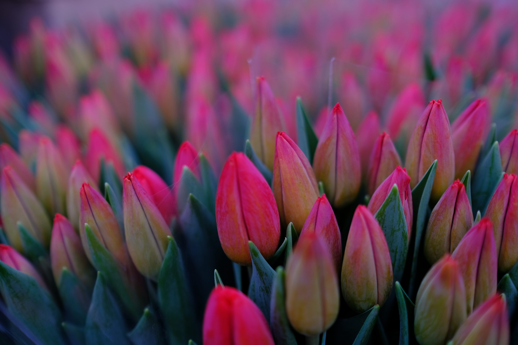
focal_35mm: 35
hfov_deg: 54.4
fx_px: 504
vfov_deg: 37.9
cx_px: 259
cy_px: 172
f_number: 1.4
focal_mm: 23
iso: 400
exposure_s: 1/180
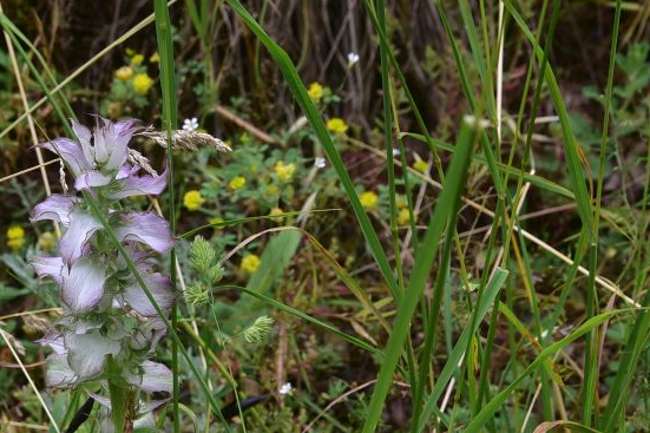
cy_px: 337
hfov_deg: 17.3
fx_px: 2130
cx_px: 177
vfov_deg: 11.6
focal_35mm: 118
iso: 320
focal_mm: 50
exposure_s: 1/125
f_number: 10
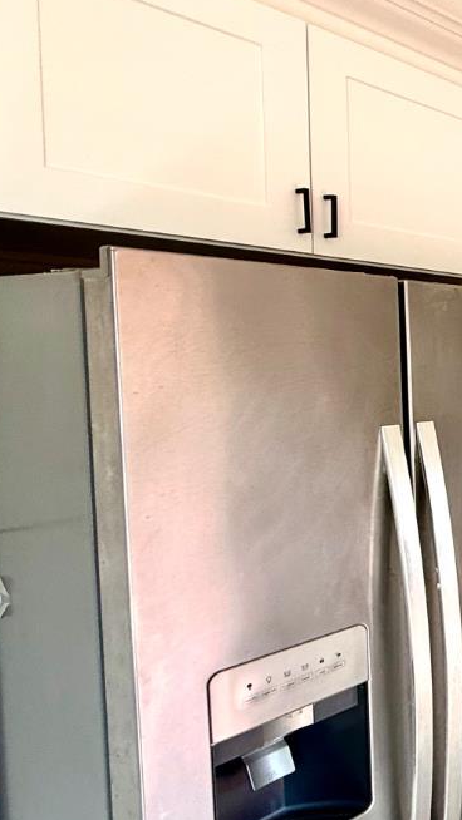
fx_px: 762
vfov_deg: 56.6
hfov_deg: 20.3
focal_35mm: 35
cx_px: 884
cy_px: 396
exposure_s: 1/119
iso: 64
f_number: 2.2
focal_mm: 2.22
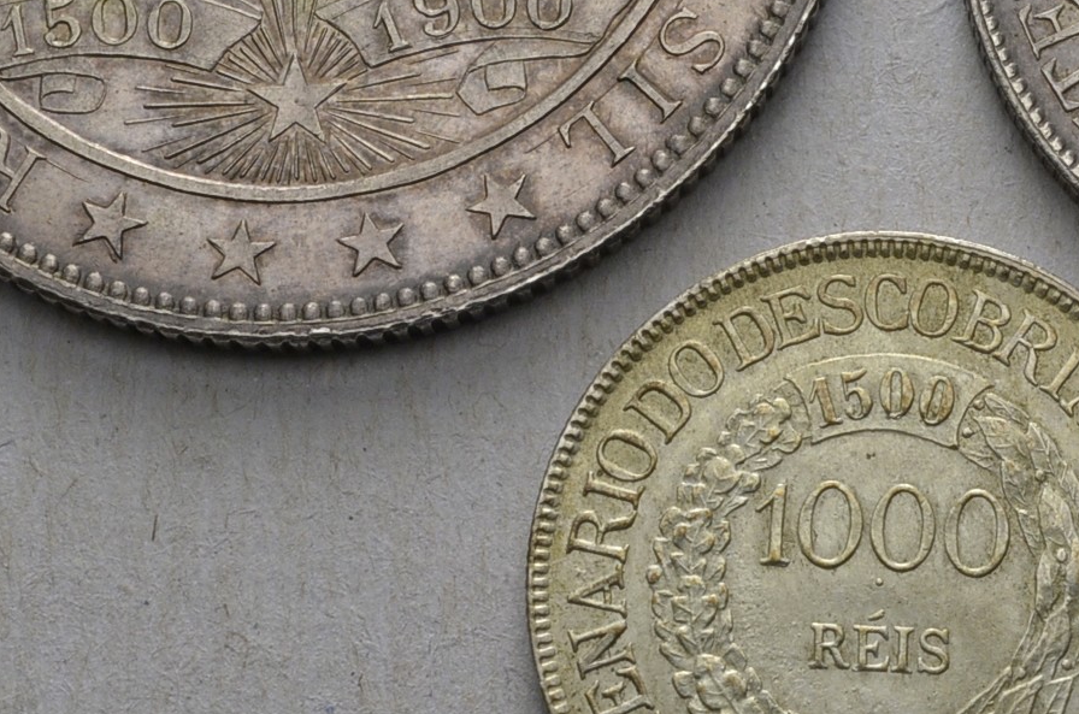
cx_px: 879
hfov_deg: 14.2
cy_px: 122
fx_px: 4317
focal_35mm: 144
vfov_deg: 9.4
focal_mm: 35
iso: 400
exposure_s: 1/250
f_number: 14
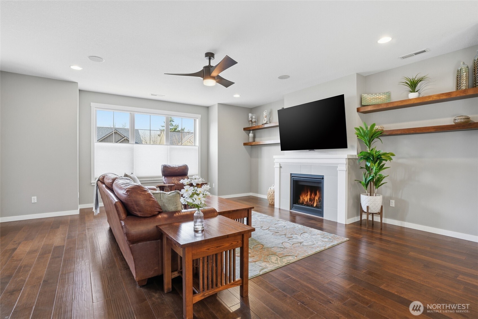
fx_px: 226
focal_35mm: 17
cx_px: 239
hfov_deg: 93.3
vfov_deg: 70.4
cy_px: 160
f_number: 9
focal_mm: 17
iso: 320
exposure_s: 1/30
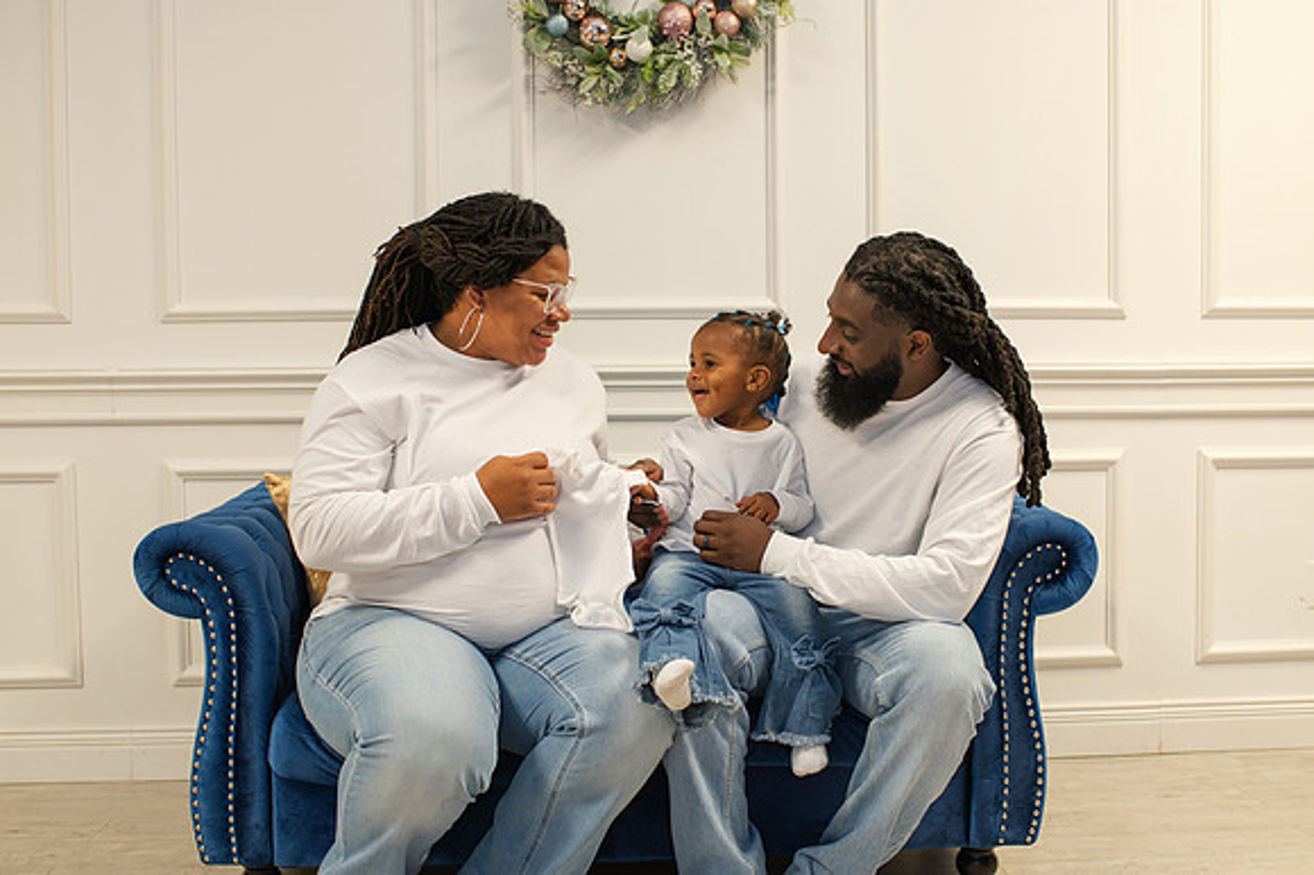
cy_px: 491
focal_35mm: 41
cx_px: 695
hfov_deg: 47.2
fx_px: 1503
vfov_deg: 32.4
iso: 900
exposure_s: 1/200
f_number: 3.5
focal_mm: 35
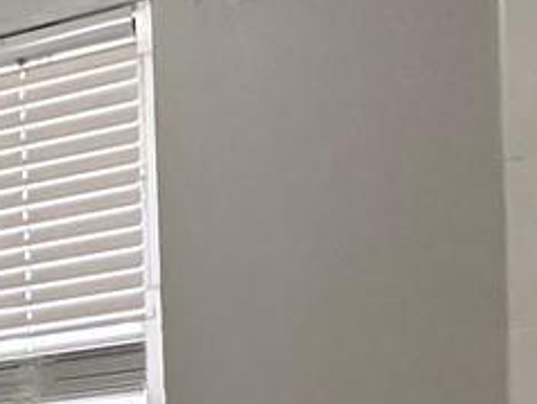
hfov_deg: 15.2
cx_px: -645
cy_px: 695
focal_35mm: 94
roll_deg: +1.1
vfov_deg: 14.2
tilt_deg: +1.6
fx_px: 1460
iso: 200
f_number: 2.2
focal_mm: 2.22
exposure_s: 1/120
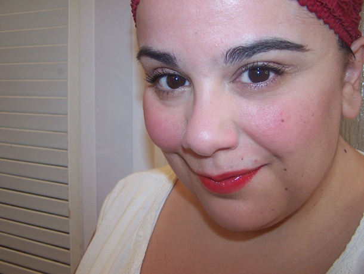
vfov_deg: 37.7
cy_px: 137
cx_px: 182
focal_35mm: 38
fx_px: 400
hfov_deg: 49.0
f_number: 2.8
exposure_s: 1/60
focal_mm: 6.3
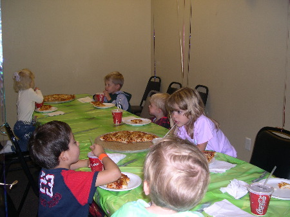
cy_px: 108
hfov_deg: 49.0
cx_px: 145
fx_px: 318
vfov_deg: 37.7
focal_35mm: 38
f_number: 2.8
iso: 100
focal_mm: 8
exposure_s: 1/60
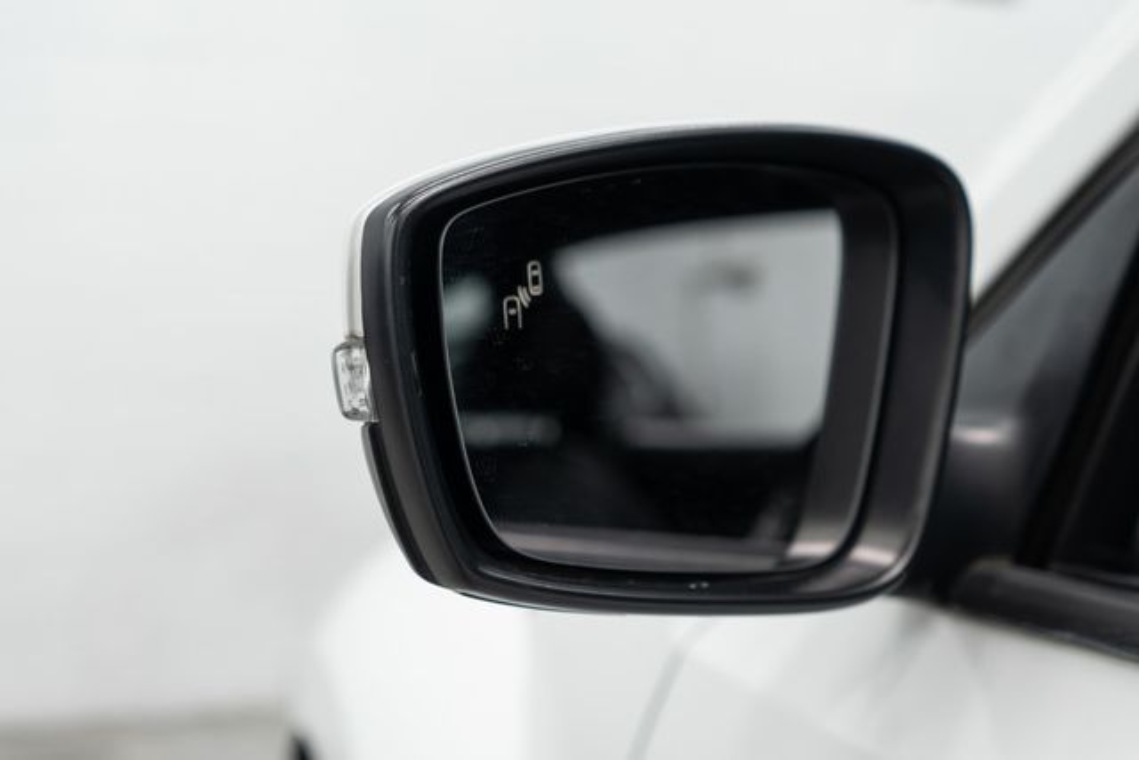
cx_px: 570
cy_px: 380
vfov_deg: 31.9
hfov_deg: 46.4
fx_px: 1329
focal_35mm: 42
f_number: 3.2
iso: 200
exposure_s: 1/40
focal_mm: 28
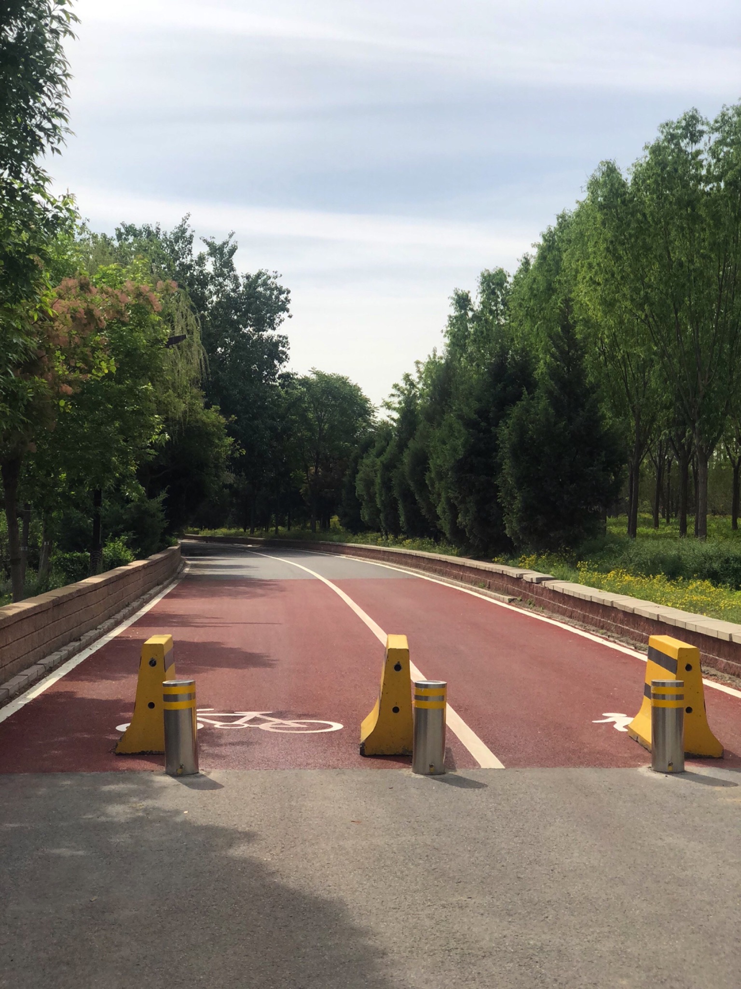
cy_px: 494
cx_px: 370
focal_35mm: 52
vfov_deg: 36.8
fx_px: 1484
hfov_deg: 28.0
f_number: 2.4
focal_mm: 6
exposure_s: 1/1548
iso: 16
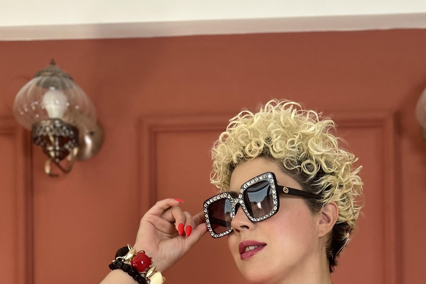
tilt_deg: +1.6
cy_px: 395
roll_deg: +0.4
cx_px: 296
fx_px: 698
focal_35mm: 59
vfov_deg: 20.5
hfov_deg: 33.5
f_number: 1.5
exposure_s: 1/69
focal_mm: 5.7
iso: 125
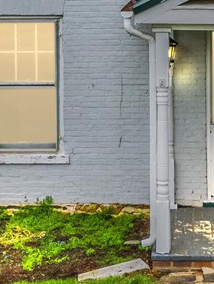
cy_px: -68
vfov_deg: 16.2
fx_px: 956
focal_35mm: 116
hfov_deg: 12.7
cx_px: 163
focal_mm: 8.38
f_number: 2.8
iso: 100
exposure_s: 1/1000
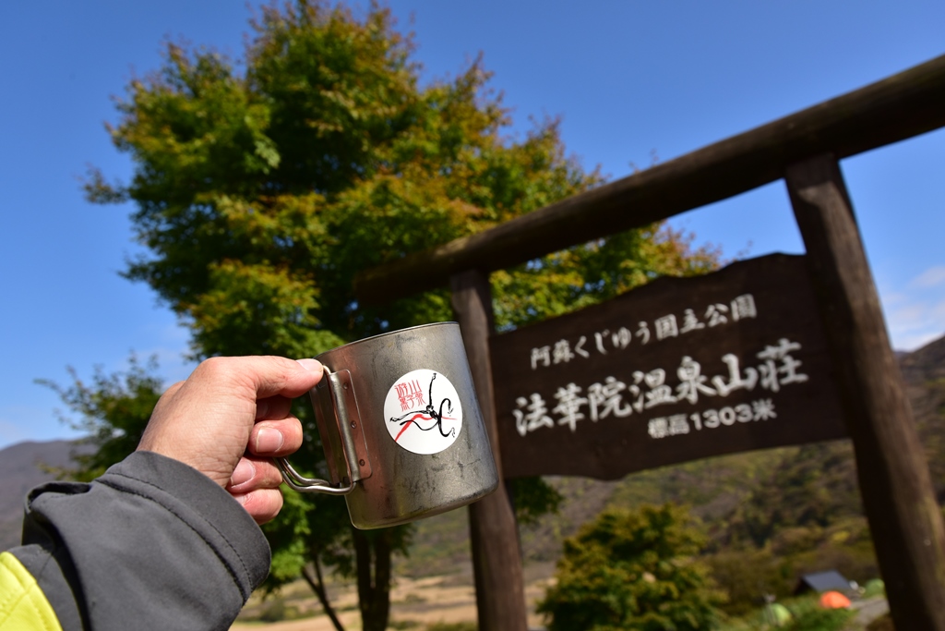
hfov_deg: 63.7
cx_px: 472
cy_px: 316
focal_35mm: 29
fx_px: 761
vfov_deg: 45.0
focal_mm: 29
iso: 200
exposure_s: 1/500
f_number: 9
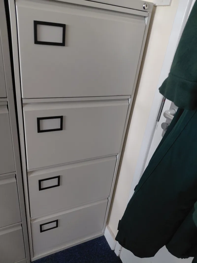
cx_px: 98
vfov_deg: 69.4
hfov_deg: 54.9
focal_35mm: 25
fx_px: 190
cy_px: 132
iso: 250
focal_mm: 4.69
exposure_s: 1/50.1
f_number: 1.8
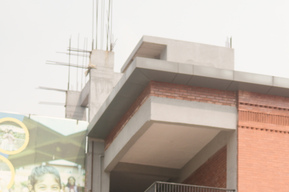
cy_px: 293
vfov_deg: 10.1
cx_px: 317
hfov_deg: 15.3
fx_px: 1051
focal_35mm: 131
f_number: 2.8
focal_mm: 35
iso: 160
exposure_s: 1/2500
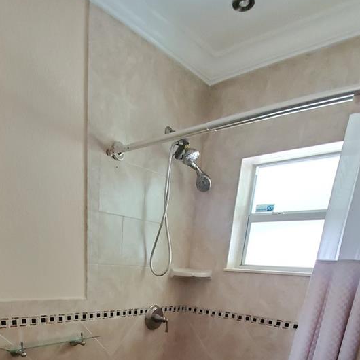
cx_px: 137
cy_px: 379
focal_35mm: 26
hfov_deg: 60.2
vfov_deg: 47.5
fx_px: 306
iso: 640
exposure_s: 1/33
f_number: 2.2
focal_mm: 1.8
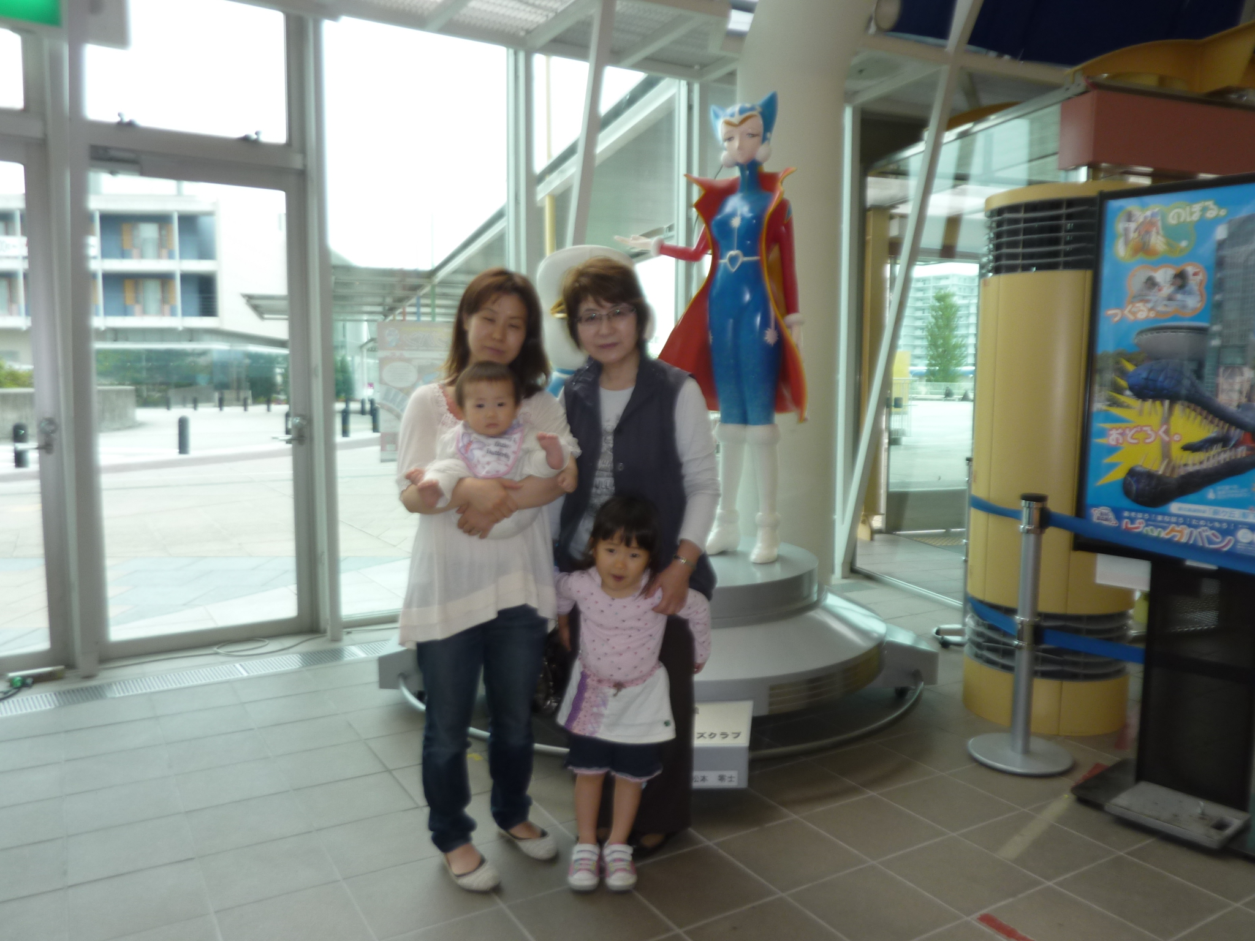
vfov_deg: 54.9
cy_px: 470
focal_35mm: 25
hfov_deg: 69.4
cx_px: 628
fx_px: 906
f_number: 3.3
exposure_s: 1/40
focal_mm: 4.1
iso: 80
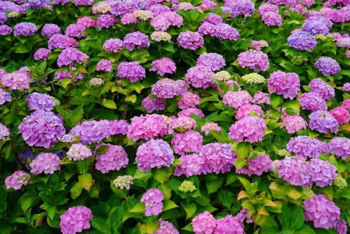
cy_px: 89
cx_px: 209
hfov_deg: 40.9
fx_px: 467
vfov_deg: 28.0
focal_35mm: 48
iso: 800
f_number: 4
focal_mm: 37
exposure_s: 1/1000
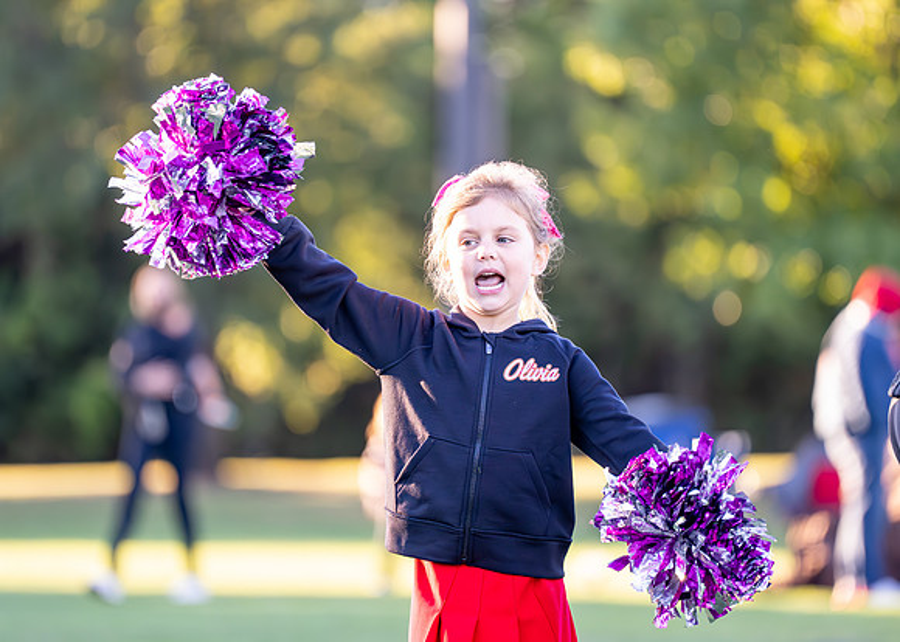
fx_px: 5965
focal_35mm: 233
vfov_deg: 6.2
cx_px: 432
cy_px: 285
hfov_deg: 8.6
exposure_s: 1/1600
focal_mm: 194
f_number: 2.8
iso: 1600
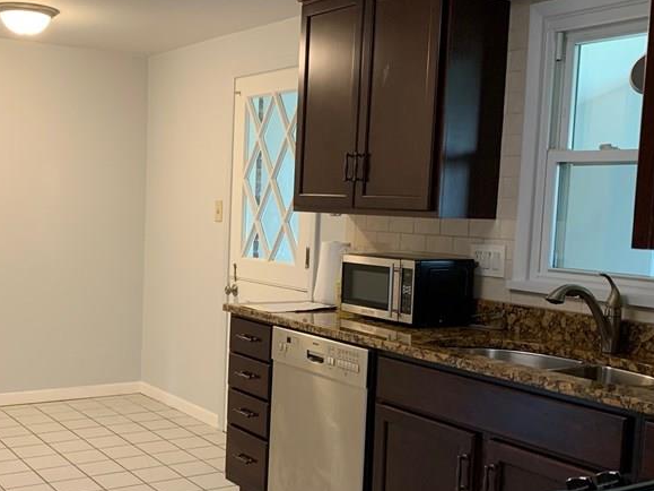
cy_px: 304
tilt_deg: -6.2
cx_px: 223
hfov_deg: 40.8
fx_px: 869
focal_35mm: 46
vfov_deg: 31.4
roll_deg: -1.6
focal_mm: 4.25
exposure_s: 1/60
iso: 160
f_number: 1.8
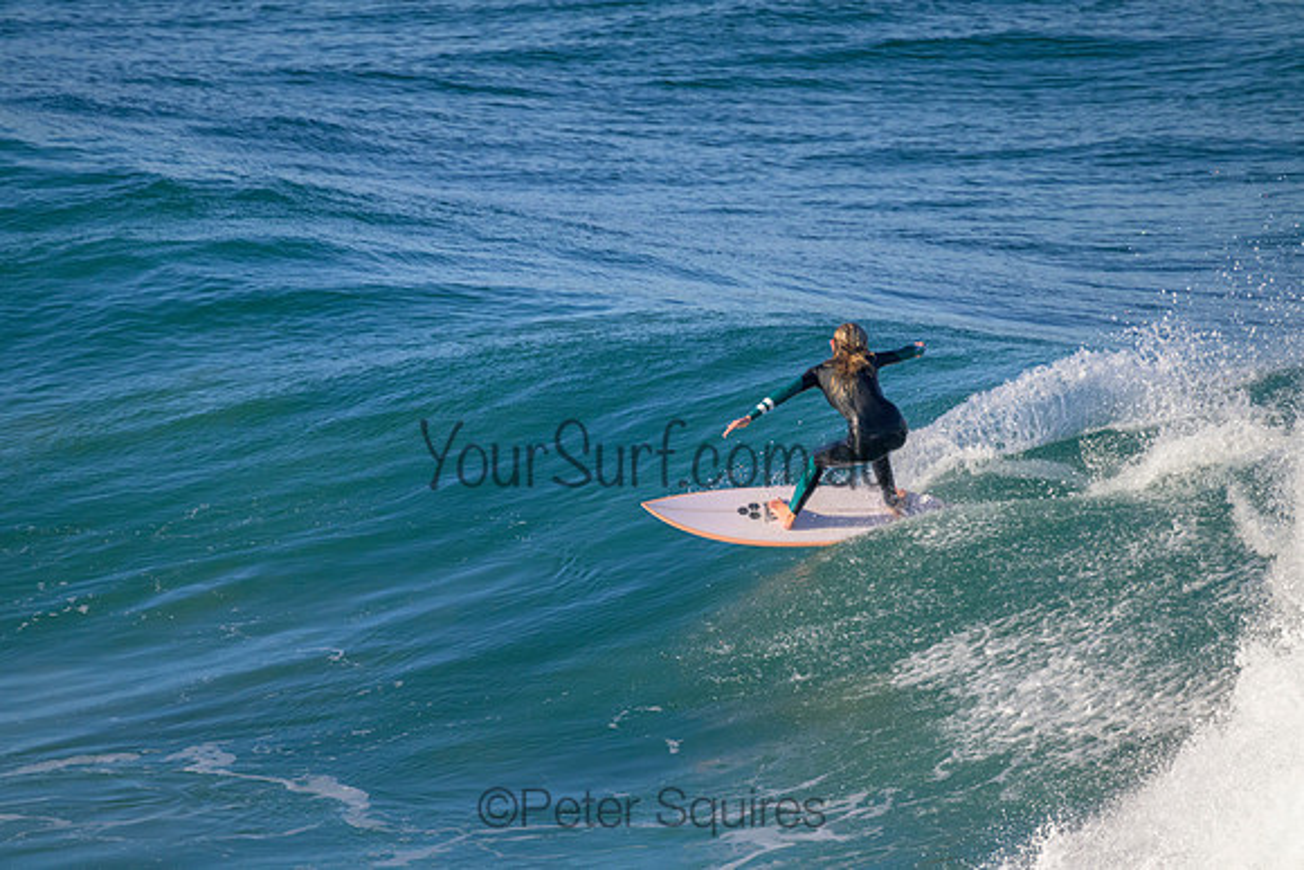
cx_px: 652
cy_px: 435
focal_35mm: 800
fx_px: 28983
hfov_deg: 2.6
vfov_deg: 1.7
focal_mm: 800
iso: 2500
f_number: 11
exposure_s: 1/2000
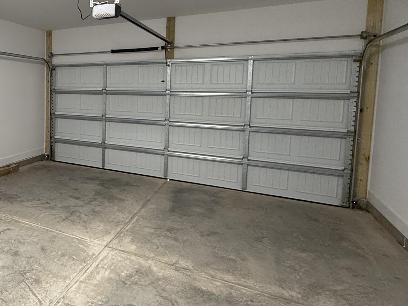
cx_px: 46
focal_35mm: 27
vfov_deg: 50.8
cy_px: 113
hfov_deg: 56.9
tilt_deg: -3.8
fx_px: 318
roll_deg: -0.5
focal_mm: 2.22
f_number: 2.2
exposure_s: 1/60
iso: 320
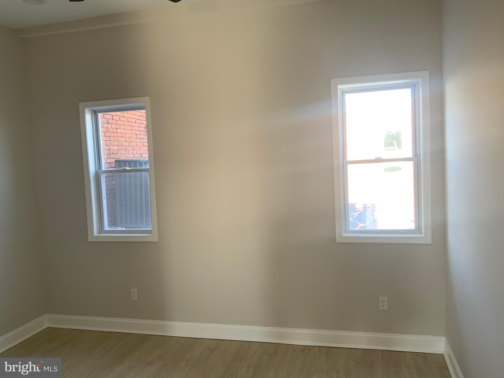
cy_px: 189
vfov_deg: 48.2
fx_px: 422
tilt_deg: -3.4
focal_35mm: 29
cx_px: 252
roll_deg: +2.2
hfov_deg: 61.7
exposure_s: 1/120
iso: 50
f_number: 1.8
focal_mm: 3
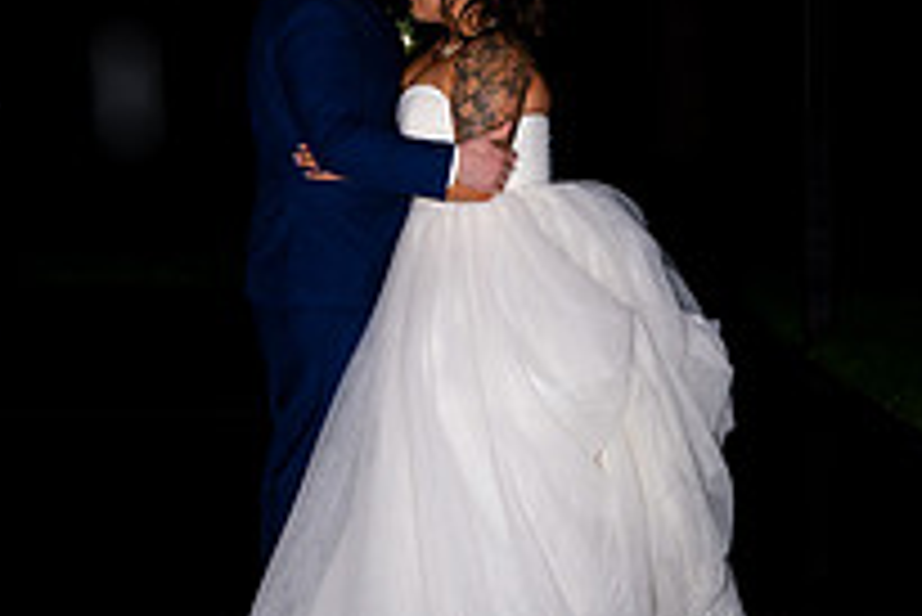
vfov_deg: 11.9
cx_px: 423
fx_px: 2922
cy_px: 4
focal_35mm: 114
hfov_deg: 17.9
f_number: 4
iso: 500
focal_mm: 52
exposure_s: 1/320
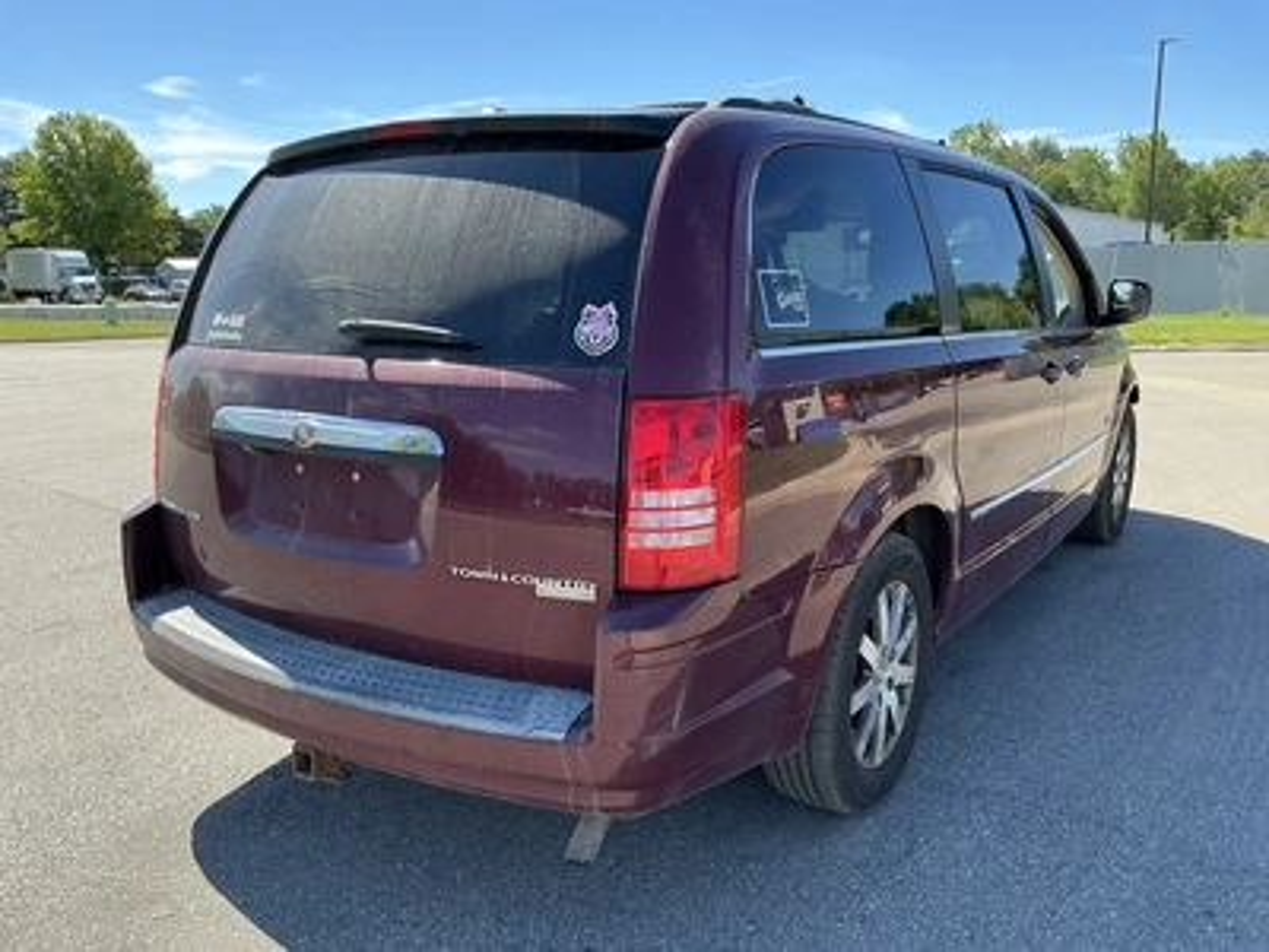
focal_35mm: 28
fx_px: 1026
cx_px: 634
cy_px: 476
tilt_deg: -8.9
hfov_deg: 63.4
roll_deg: +1.8
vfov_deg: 49.7
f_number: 1.8
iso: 25
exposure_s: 1/509
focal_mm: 3
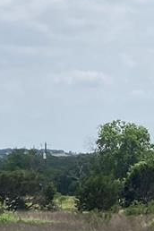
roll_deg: -0.5
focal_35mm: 161
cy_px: 421
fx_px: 1033
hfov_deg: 8.5
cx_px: 140
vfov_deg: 11.8
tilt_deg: -13.2
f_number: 1.8
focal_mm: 4.25
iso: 32
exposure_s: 1/4808
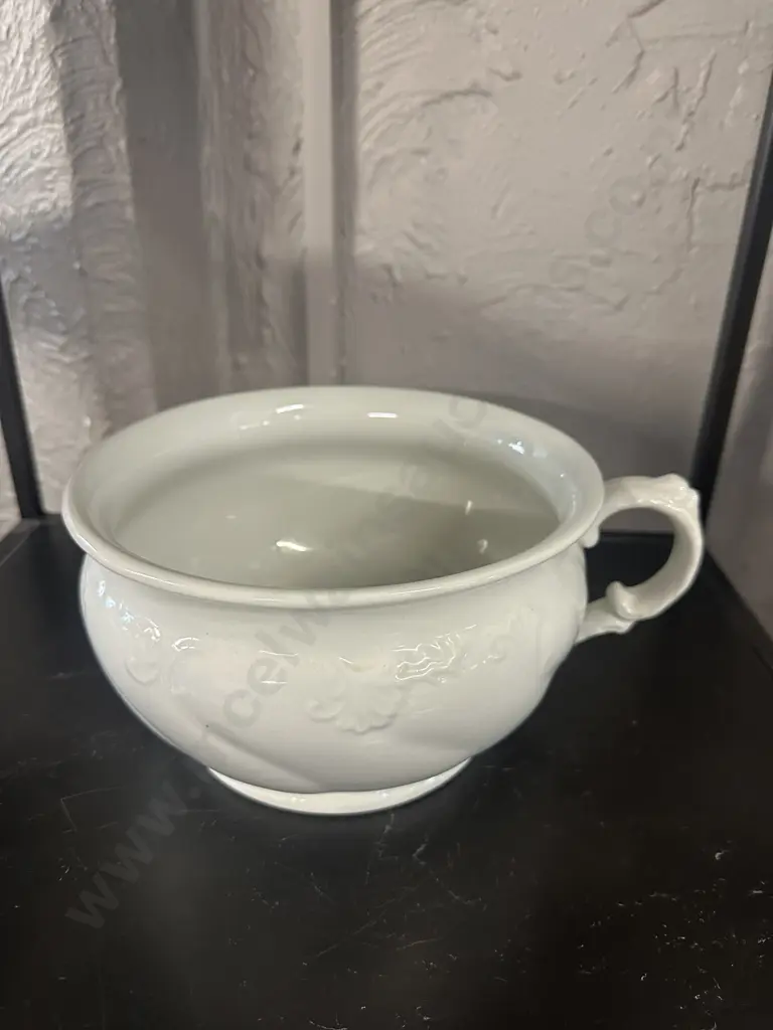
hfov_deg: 56.8
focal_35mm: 24
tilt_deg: -25.3
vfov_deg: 71.6
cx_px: 386
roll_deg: -1.0
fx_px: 715
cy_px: 515
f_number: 1.78
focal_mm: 6.86
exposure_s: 1/50
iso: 320
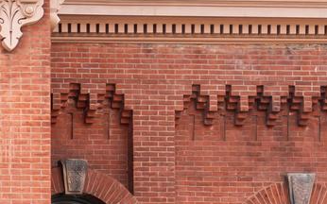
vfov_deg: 6.6
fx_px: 1778
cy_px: 110
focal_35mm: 200
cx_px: -484
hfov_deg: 9.3
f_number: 2.8
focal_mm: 33.1
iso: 100
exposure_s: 1/1250
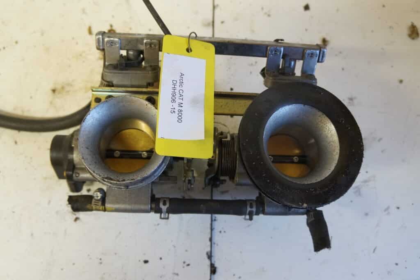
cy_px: 140
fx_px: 315
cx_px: 210
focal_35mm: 27
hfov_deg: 67.4
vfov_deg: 47.9
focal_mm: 18
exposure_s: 1/60
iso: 1600
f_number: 3.5
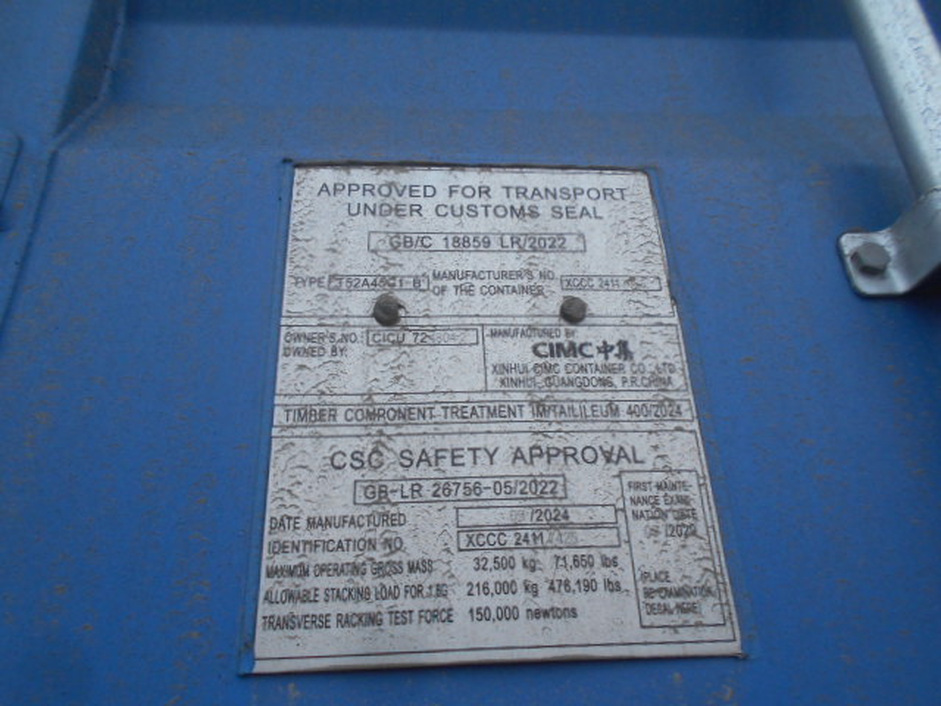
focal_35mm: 26
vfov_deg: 53.1
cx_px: 470
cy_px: 353
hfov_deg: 67.3
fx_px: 707
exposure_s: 1/30
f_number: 3.2
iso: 180
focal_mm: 4.6
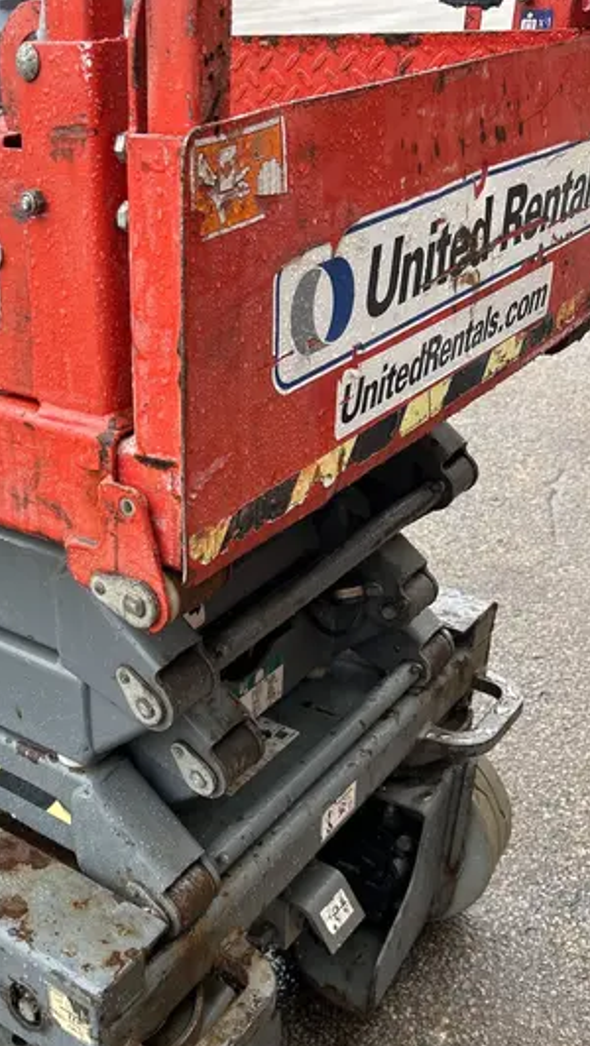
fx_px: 1083
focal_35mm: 39
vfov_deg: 51.3
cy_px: 624
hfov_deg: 29.6
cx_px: 92
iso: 50
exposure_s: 1/244
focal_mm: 5.7
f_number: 1.5
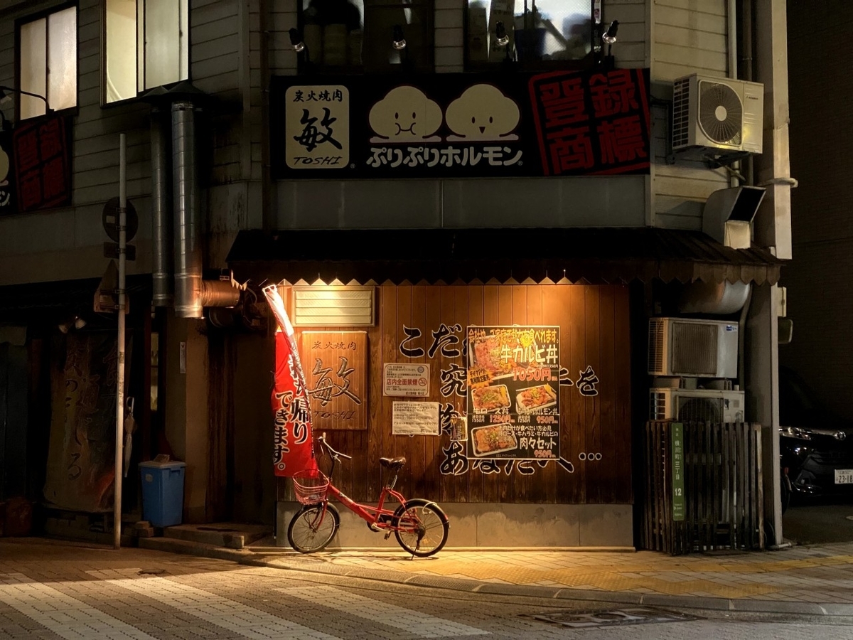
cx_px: 426
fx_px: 1281
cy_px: 320
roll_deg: -0.9
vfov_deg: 28.0
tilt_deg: +3.5
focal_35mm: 52
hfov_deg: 36.8
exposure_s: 1/30
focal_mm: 6
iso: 1000
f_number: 2
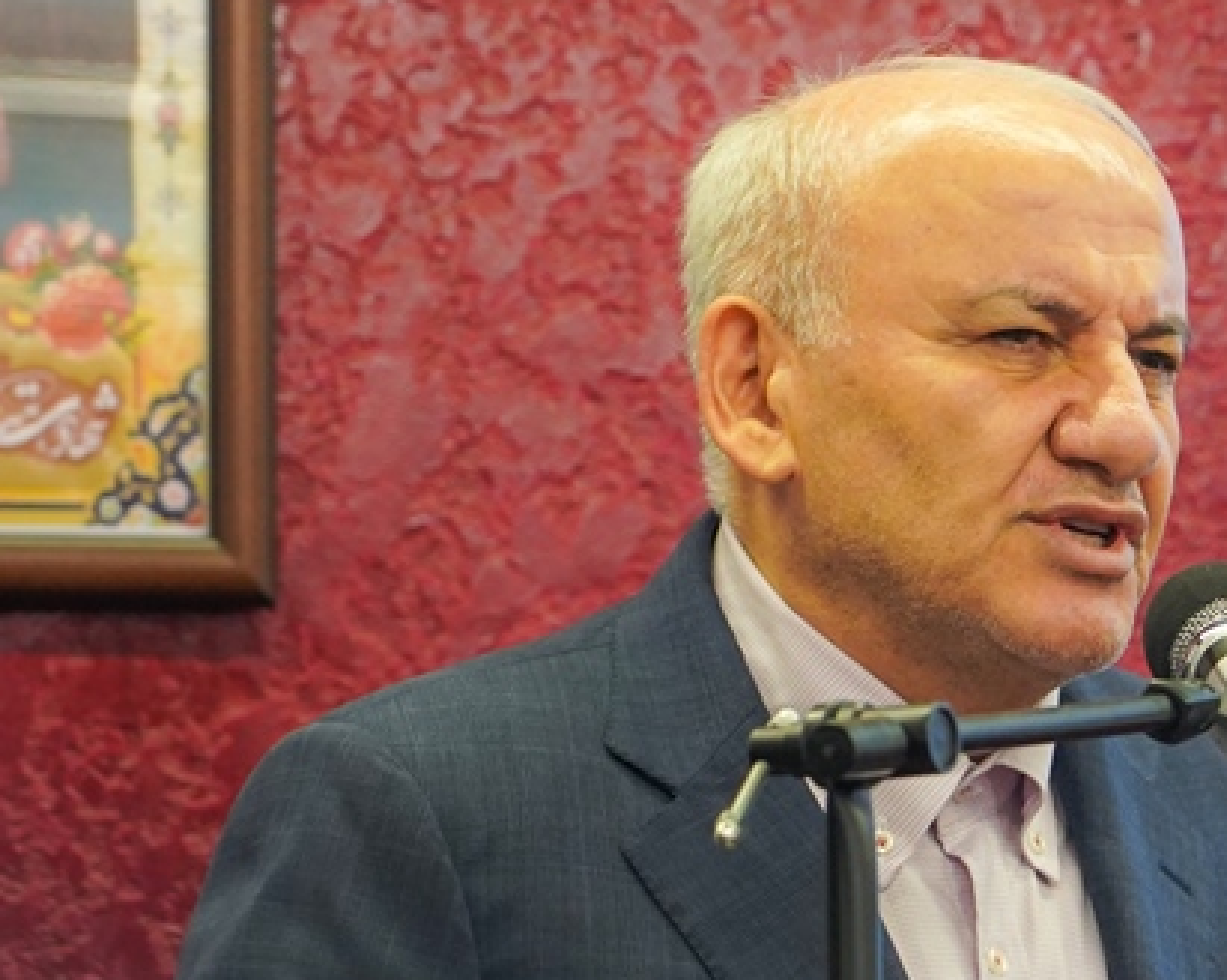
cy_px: 810
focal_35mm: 216
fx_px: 7836
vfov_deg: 7.1
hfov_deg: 8.9
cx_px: 1128
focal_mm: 105
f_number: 4
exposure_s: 1/160
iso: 2000
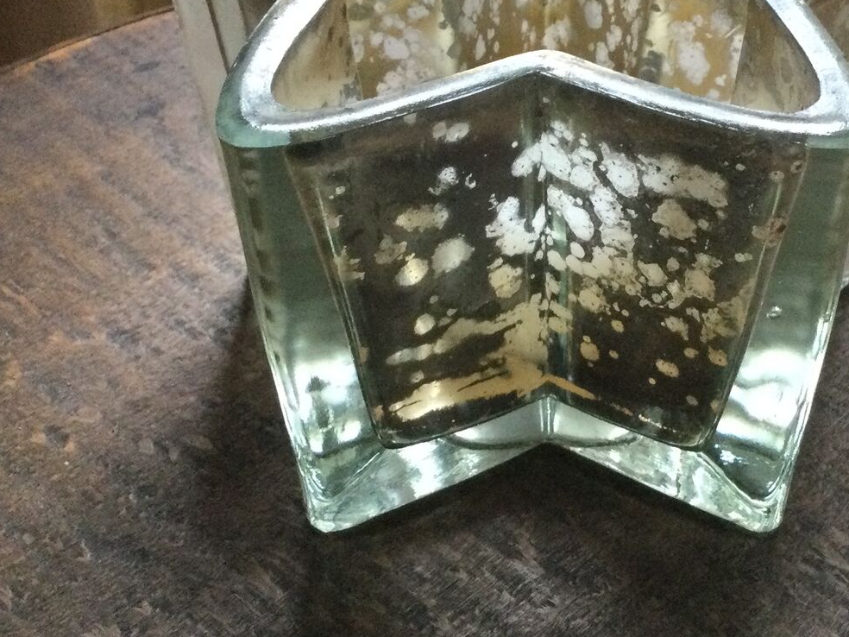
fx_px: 1545
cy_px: 142
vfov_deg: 23.0
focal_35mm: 63
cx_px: 521
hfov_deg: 30.6
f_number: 2.4
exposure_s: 1/33
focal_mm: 3.3
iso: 200
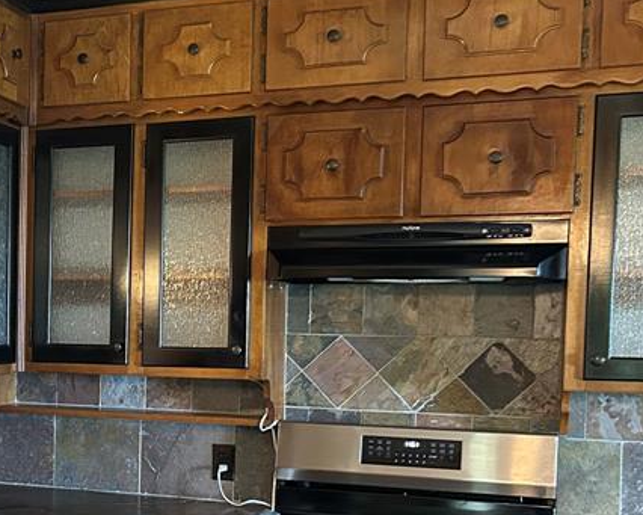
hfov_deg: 29.0
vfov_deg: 24.8
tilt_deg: -2.8
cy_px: 372
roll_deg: -1.1
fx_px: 1161
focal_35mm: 61
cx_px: 5
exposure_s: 1/60
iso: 500
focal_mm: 5.7
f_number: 1.5
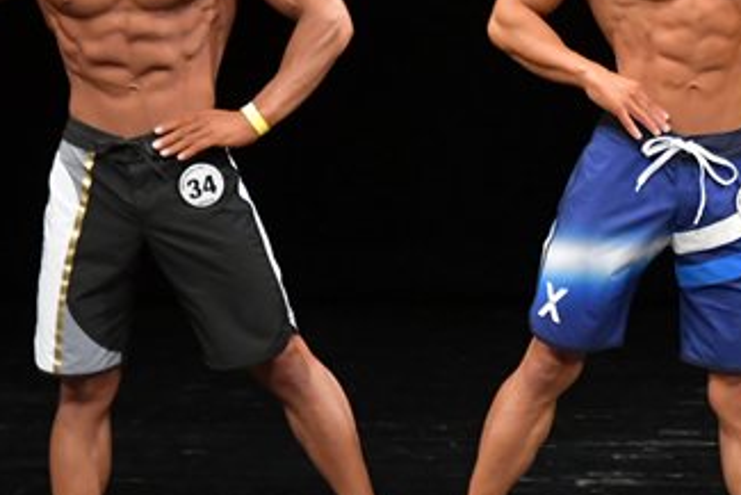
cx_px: 820
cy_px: 151
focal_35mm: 679
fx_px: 13982
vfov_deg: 2.0
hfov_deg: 3.0
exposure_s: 1/400
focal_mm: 190
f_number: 5.6
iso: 3200
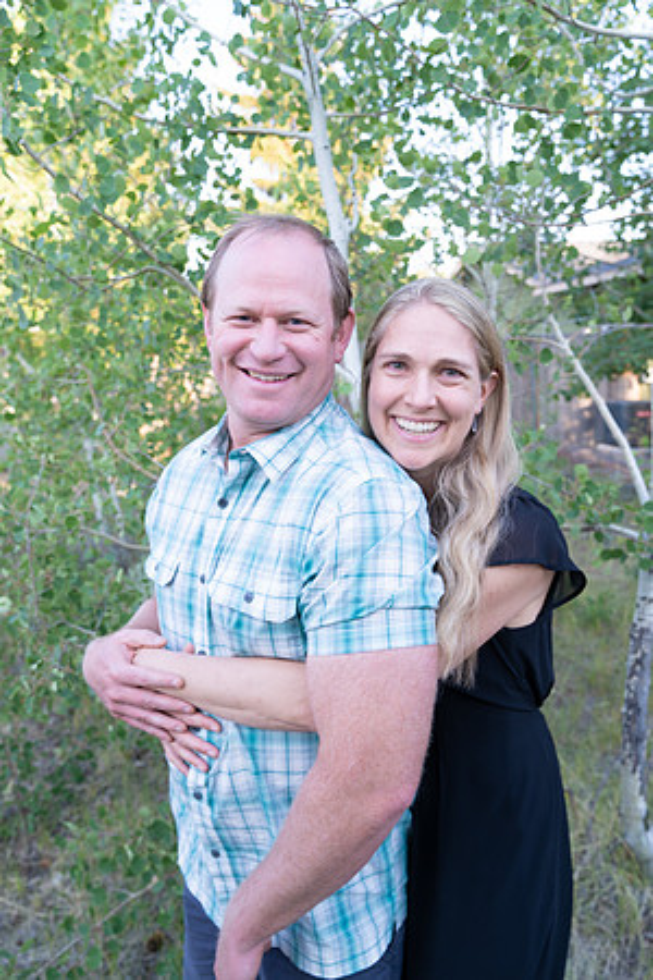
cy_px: 490
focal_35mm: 27
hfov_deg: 47.9
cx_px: 326
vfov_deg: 67.4
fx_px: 735
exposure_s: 1/160
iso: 320
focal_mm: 27
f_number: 4
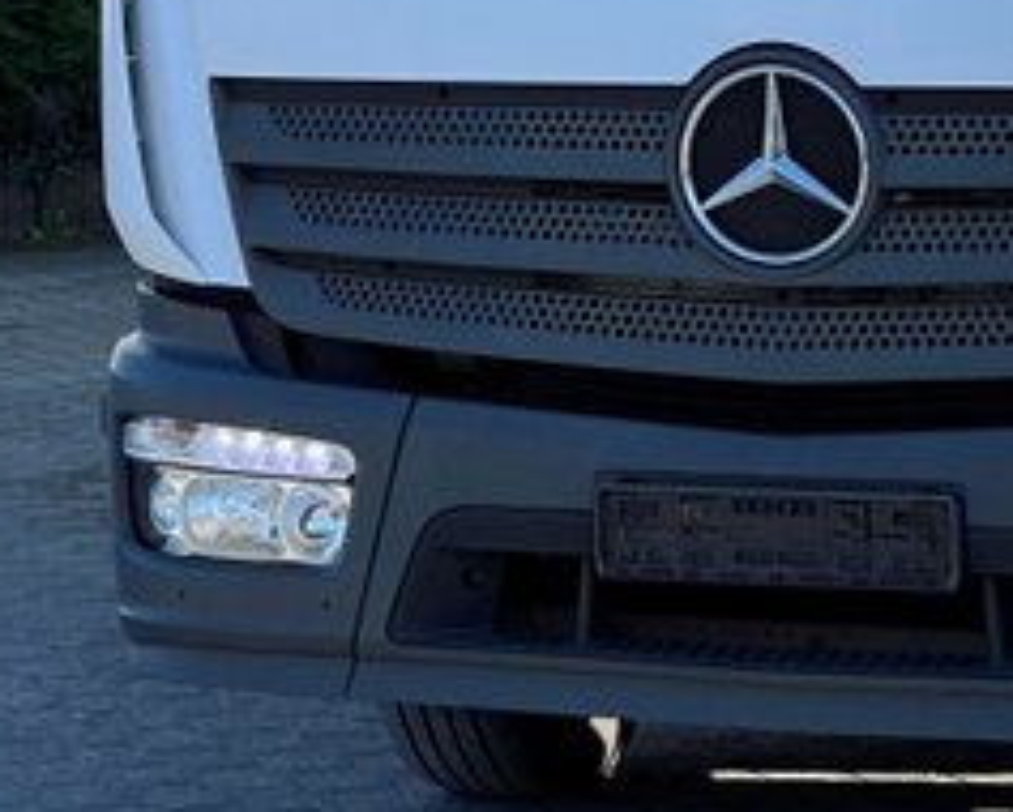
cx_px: 697
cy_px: -218
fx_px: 5131
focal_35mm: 171
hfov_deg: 11.3
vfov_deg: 8.9
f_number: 2
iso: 25
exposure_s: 1/1295
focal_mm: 6
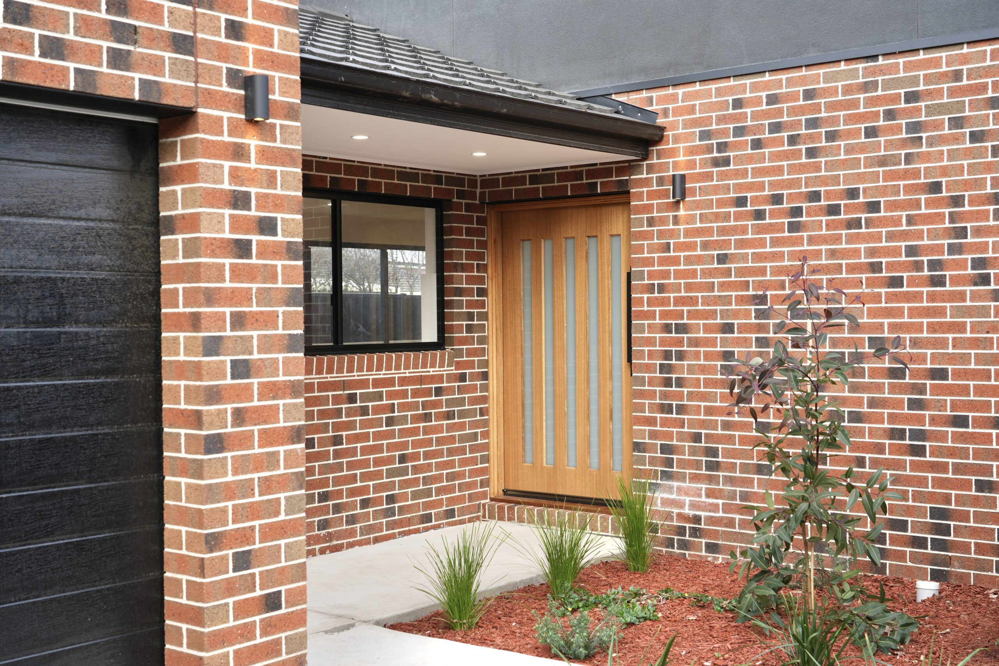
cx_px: 500
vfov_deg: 30.5
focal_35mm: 44
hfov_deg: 44.5
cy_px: 333
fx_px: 1221
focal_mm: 44
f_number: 5.6
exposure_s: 1/100
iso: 100
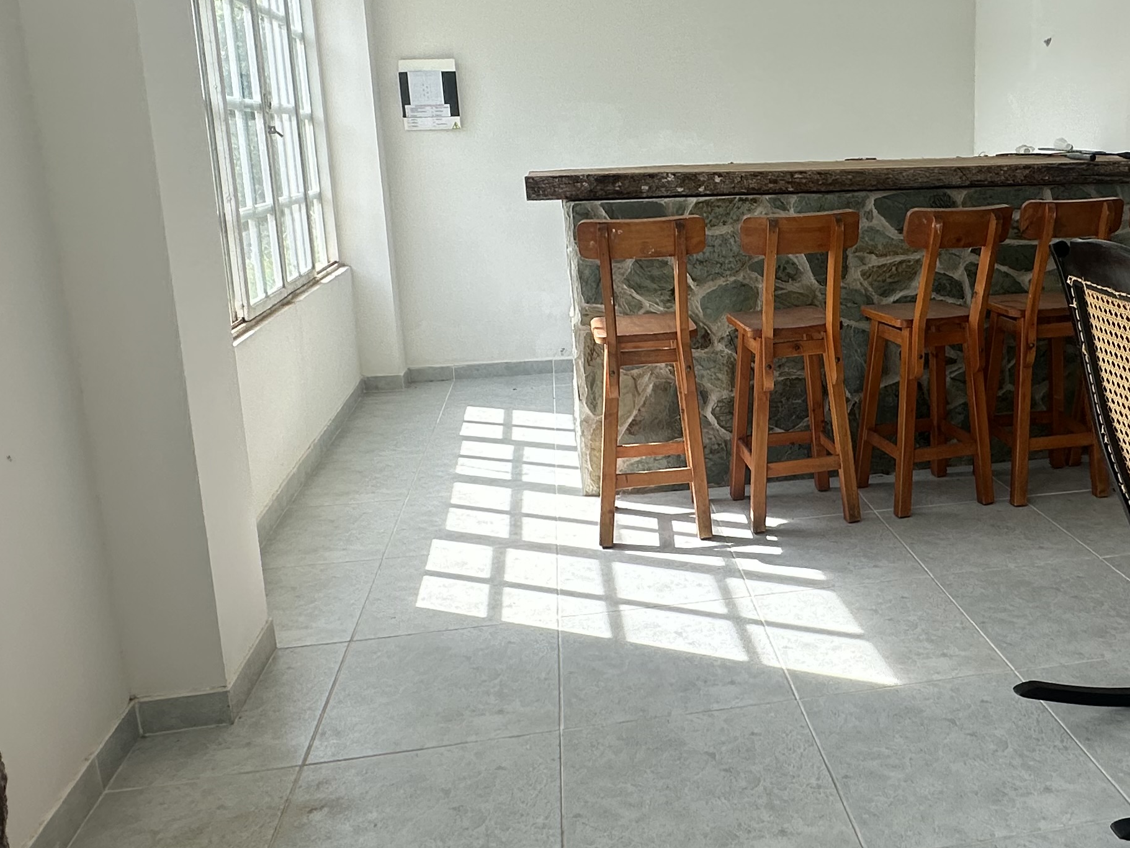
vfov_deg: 45.2
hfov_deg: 57.1
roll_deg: +1.1
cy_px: 336
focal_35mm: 31
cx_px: 753
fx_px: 1012
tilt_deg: -7.9
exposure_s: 1/493
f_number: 2.2
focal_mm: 2.22
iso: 40
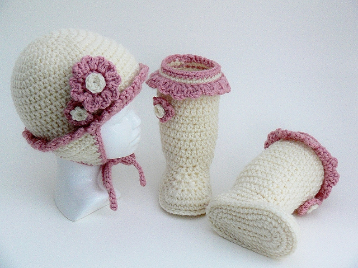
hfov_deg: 24.1
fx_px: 837
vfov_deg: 18.2
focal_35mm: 81
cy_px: 134
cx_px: 179
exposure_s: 1/20
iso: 200
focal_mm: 17.1
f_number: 3.2
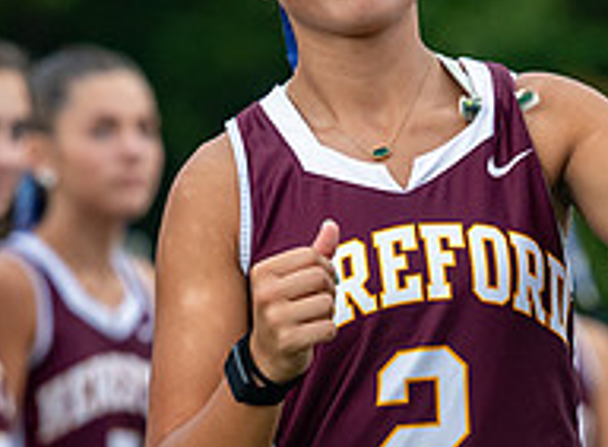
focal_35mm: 435
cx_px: 420
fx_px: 7583
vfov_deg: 3.4
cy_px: 301
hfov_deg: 4.6
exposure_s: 1/1000
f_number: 2.8
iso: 1400
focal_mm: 120
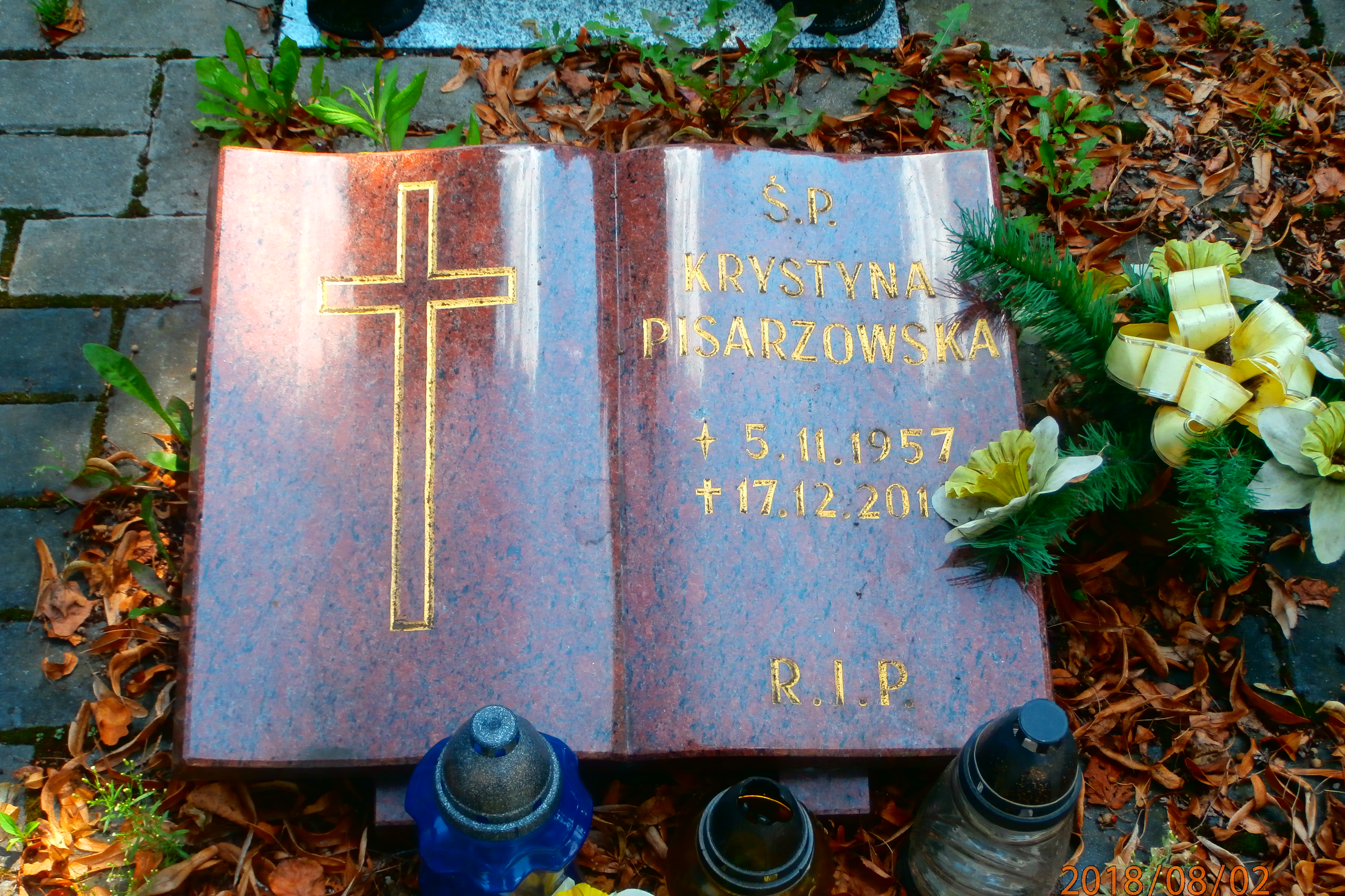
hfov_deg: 40.3
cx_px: 673
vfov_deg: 27.5
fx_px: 1831
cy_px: 481
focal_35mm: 49
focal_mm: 8.29
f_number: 4.2
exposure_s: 1/100
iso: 100
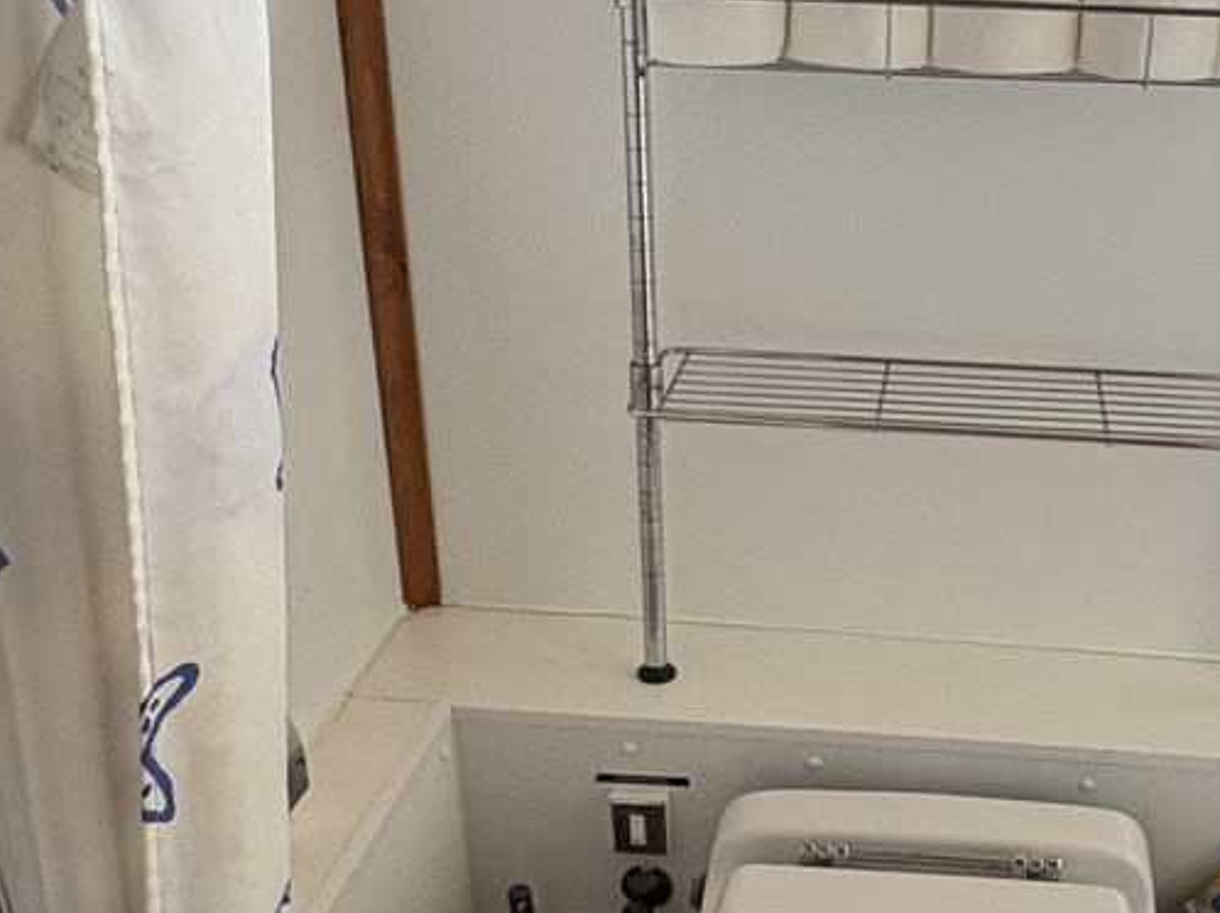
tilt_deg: -26.0
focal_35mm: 45
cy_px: 565
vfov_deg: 32.0
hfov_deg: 41.1
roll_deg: -2.1
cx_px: 882
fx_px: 1585
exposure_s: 1/60
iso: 250
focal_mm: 2.22
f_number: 2.2
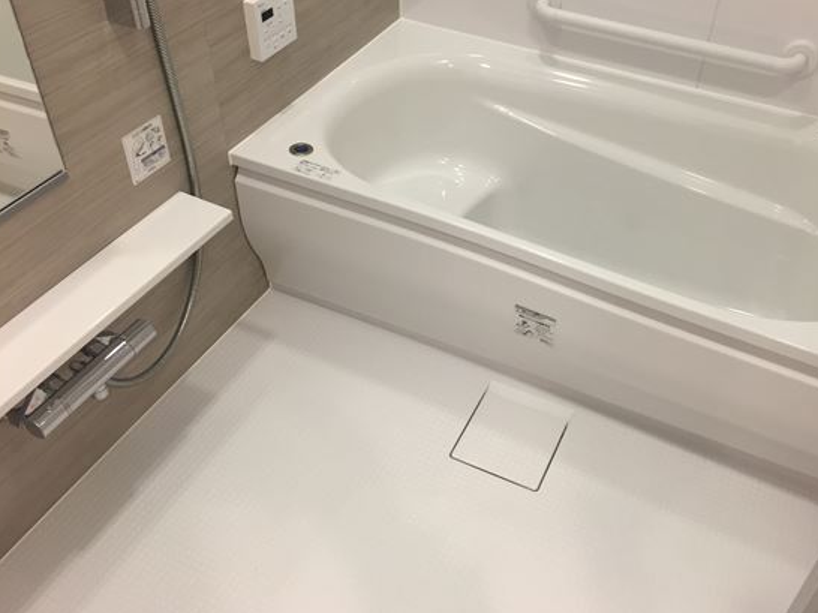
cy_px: 285
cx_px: 466
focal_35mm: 34
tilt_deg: -40.8
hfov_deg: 53.8
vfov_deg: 41.7
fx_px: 803
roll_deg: -3.7
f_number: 2.2
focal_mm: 4.15
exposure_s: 1/33
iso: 80
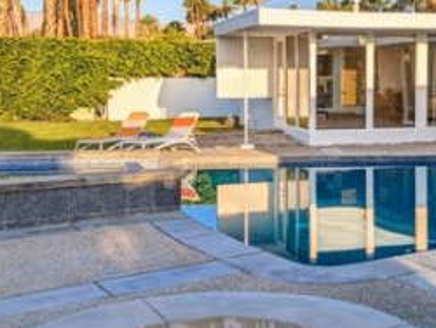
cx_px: 307
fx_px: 706
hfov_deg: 33.9
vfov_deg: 26.0
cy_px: 112
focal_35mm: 56
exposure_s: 1/1381
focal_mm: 6.81
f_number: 1.85
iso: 45
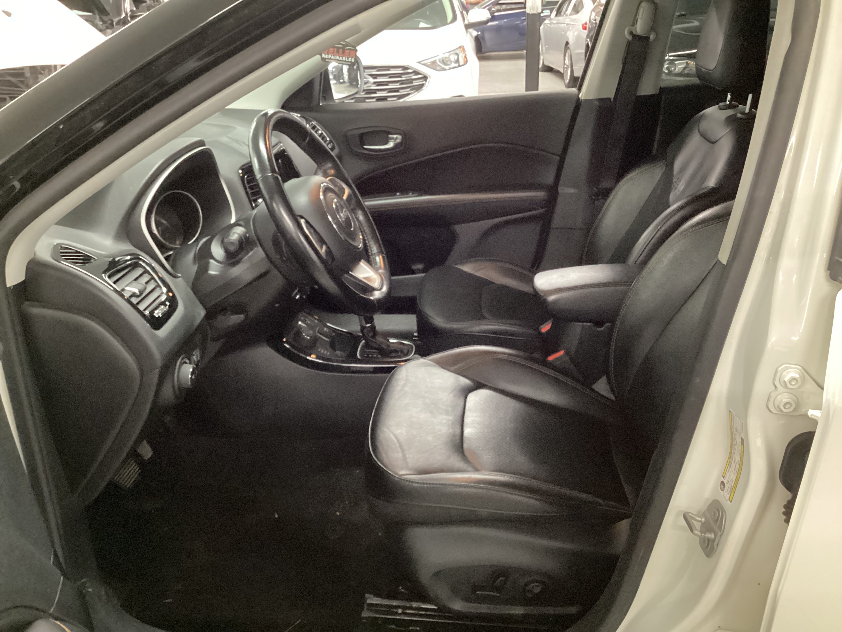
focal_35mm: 31
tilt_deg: -24.8
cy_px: 316
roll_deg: +1.6
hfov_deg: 58.4
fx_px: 754
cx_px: 421
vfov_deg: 45.4
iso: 640
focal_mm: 3.3
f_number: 2.4
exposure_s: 1/25
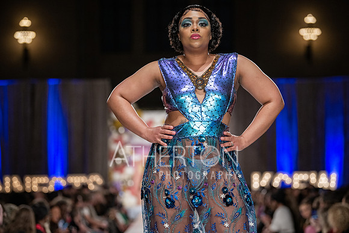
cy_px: 116
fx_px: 1086
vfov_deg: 12.2
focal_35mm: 112
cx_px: 174
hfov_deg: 18.3
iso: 1000
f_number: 3.5
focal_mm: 112
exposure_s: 1/400
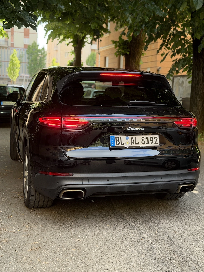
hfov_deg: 30.3
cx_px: 102
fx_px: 377
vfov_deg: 39.7
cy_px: 136
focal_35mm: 48
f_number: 1.78
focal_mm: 6.76
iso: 125
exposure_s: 1/211
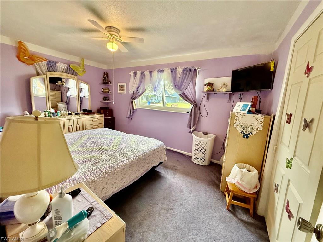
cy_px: 121
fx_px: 131
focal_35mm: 14
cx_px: 162
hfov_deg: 102.1
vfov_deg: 85.7
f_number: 2.2
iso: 200
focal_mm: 2.22
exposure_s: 1/120
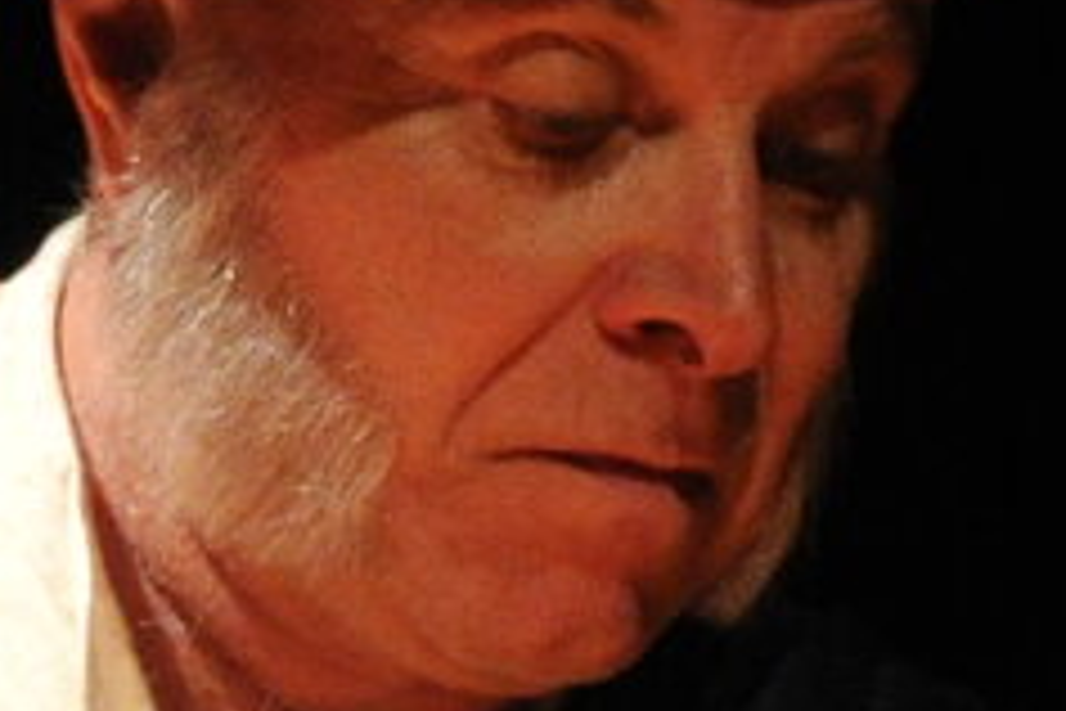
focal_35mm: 1350
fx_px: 39972
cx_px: 1867
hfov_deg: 1.5
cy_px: 1753
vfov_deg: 1.0
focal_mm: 200
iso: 6400
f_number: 3.5
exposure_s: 1/160
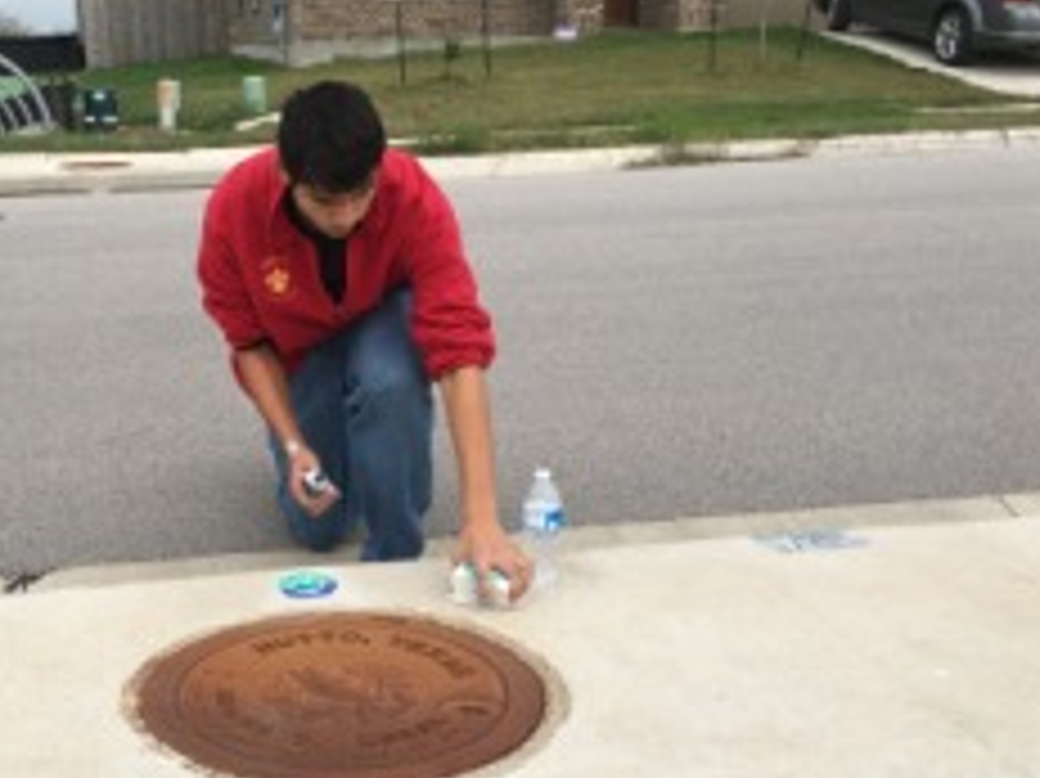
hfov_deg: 40.2
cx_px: 275
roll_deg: +1.7
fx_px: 1381
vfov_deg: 31.5
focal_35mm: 46
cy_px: 423
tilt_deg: -15.7
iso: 25
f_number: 2.2
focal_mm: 4.15
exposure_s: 1/874
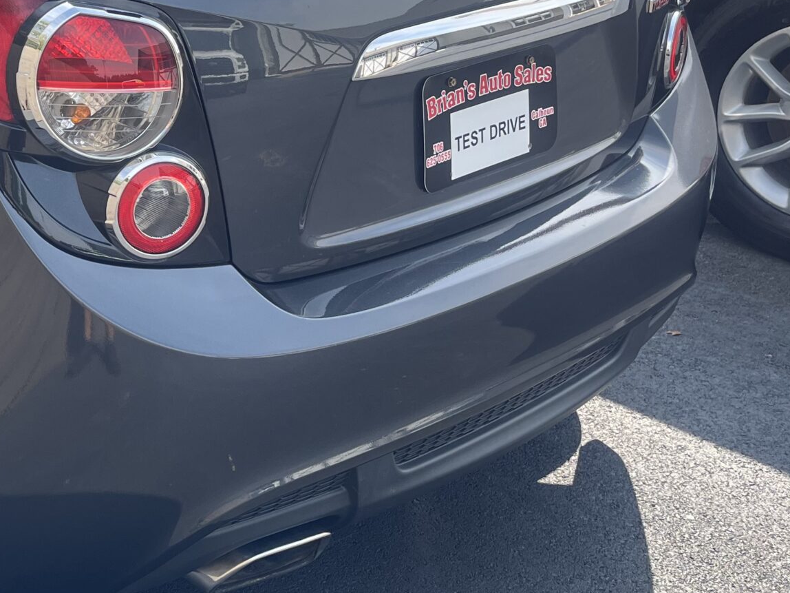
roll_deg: -0.7
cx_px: 6
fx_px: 1324
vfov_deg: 24.8
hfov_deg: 30.9
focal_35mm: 58
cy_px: 115
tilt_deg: -19.9
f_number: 1.6
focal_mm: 5.1
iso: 50
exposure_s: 1/723
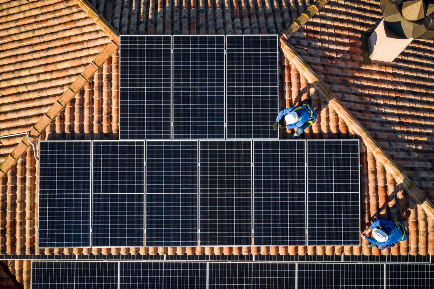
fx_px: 337
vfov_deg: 46.4
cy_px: 144
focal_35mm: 28
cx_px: 217
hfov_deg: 65.5
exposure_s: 1/320
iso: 100
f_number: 5.6
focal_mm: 10.26
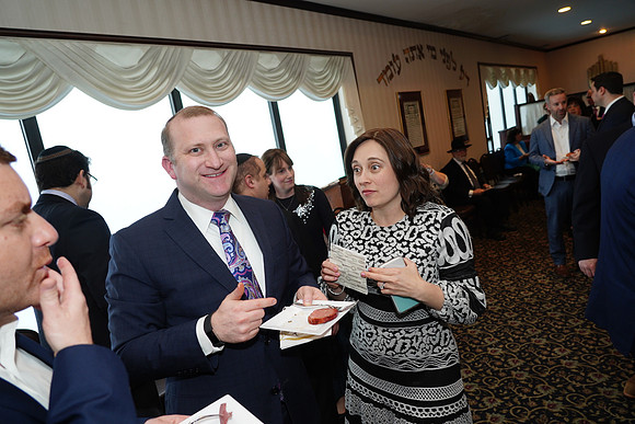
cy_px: 212
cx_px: 318
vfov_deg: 53.2
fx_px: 423
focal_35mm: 24
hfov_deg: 73.7
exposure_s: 1/100
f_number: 4.5
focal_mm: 24
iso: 640
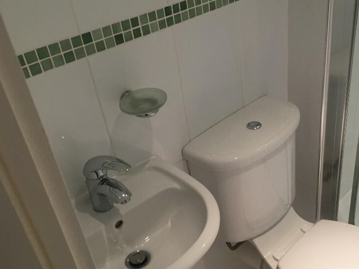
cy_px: 162
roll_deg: +4.9
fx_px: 425
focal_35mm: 41
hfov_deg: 45.0
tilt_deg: -33.5
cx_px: 244
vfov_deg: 35.0
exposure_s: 1/33
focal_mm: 4.15
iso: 100
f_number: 2.2
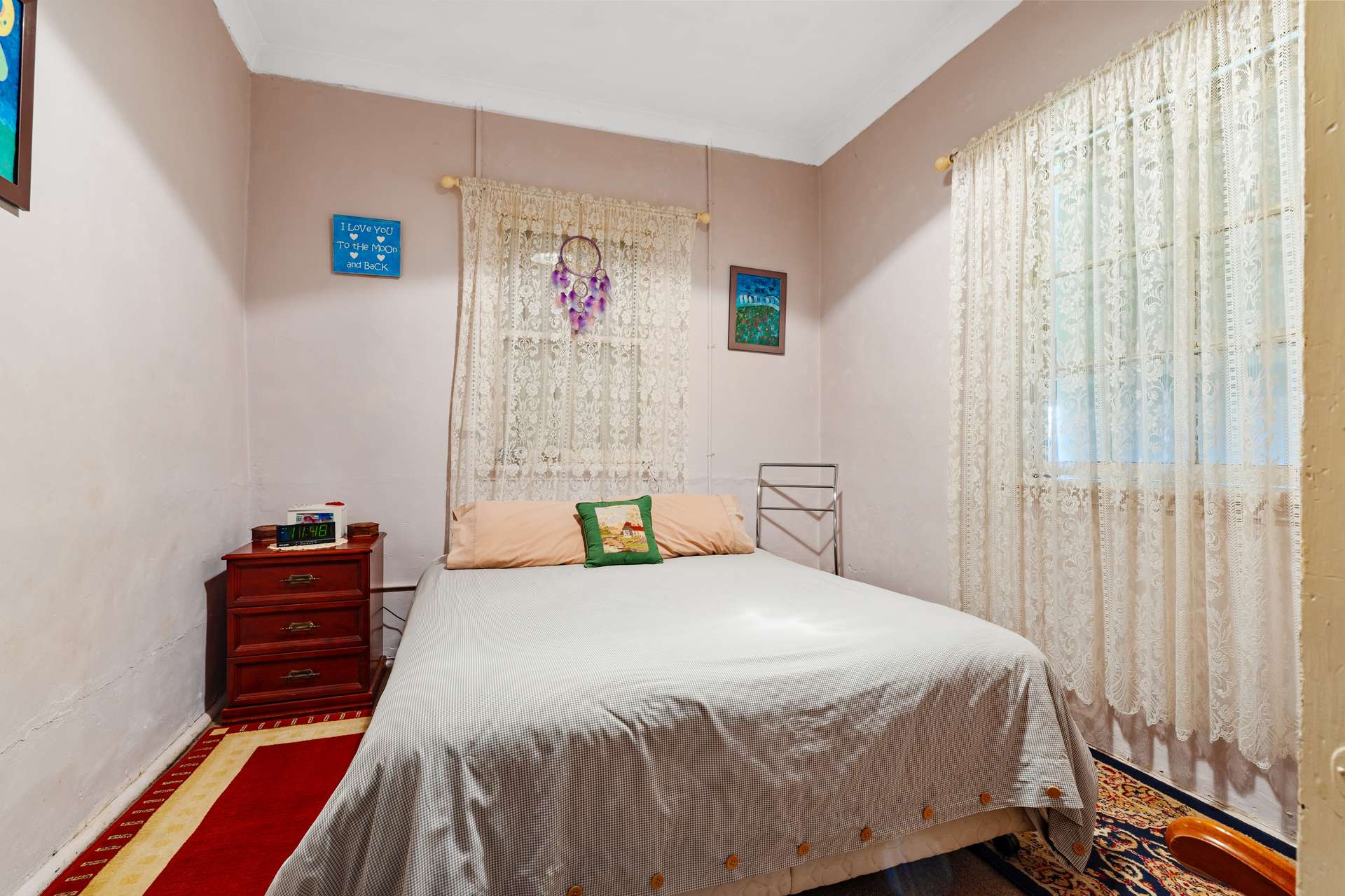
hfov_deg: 96.7
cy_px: 448
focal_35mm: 16
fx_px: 598
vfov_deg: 73.7
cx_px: 672
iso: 320
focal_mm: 16
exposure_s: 1
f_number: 8
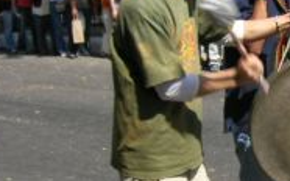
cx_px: 318
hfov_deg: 20.4
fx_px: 766
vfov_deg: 13.4
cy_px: 119
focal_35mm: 97
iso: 50
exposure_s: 1/214
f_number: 4.9
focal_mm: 5.7
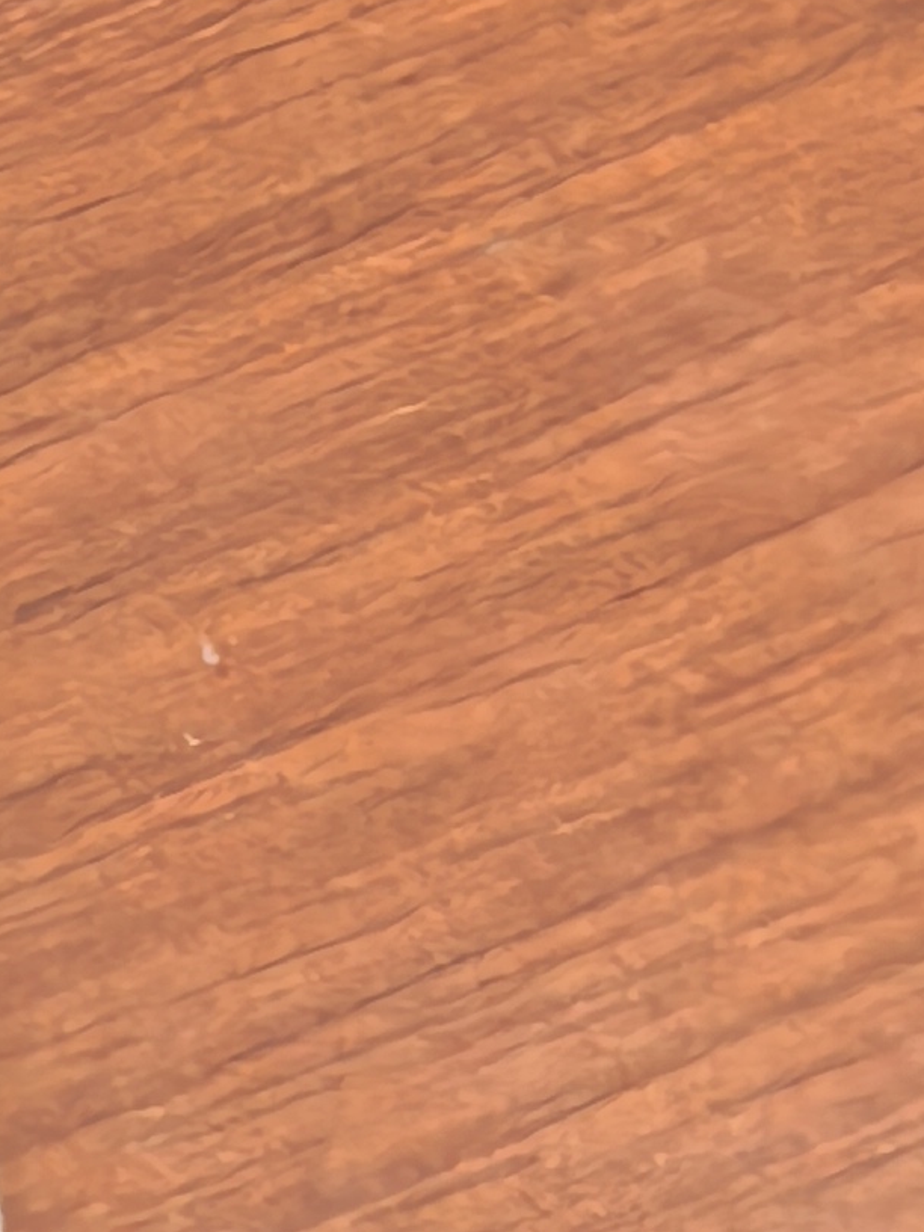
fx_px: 12065
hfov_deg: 4.3
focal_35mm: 339
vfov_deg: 5.8
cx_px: -1653
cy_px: 2049
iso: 250
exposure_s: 1/50
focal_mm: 6.98
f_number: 2
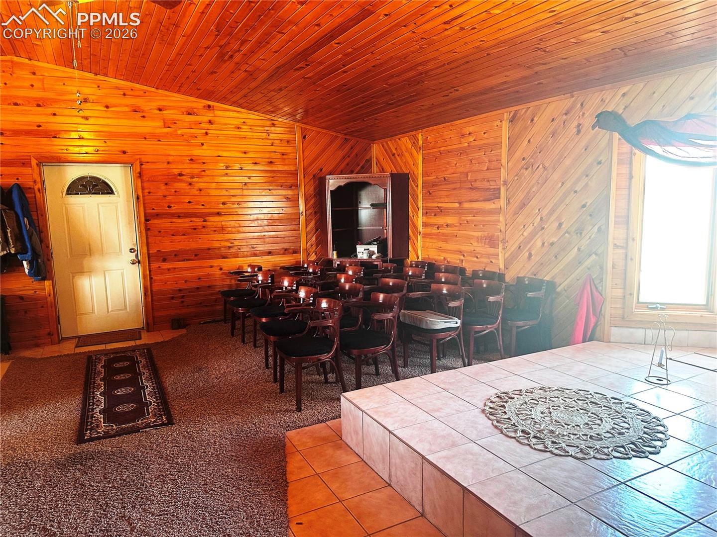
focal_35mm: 24
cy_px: 268
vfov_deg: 56.8
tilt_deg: -7.8
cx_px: 358
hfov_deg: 71.6
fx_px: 497
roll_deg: +1.3
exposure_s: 1/60
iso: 250
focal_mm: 6.86
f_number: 1.78
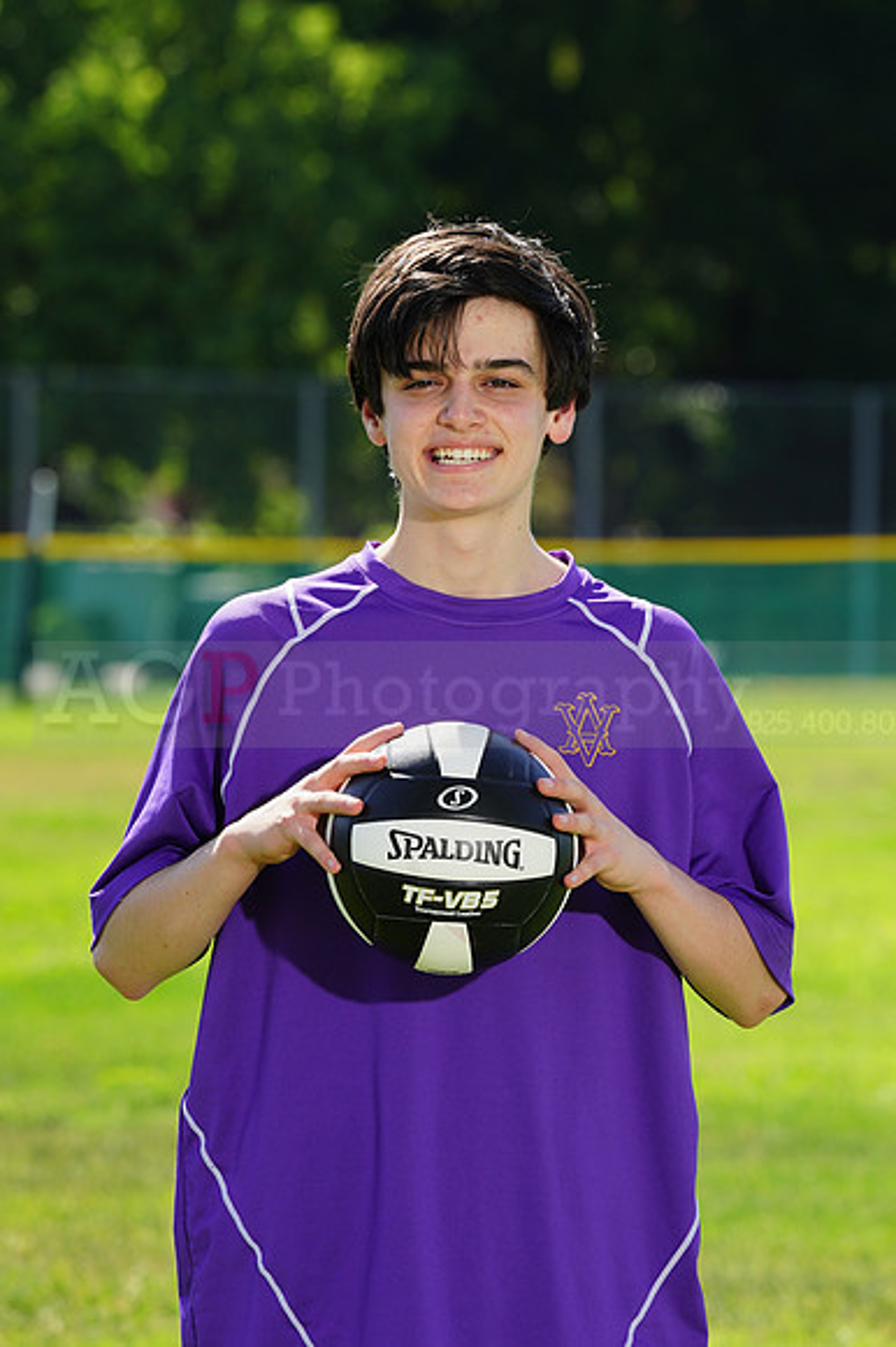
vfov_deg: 7.2
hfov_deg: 4.8
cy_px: 674
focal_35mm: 285
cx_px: 448
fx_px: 10652
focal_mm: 285
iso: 200
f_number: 11
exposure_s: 1/200
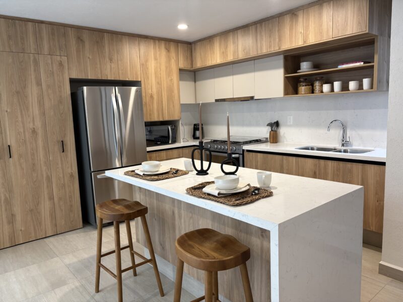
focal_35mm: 26
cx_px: 202
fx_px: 303
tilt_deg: -7.1
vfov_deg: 53.1
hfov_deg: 67.3
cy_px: 151
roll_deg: +2.6
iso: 125
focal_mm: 5.96
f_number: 1.6
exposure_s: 1/73
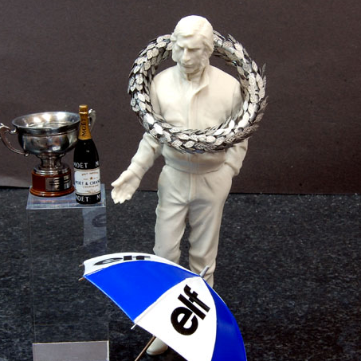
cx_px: 148
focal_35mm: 90
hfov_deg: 19.3
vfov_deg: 19.3
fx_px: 1062
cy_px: 208
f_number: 25
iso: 200
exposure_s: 2.2
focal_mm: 40
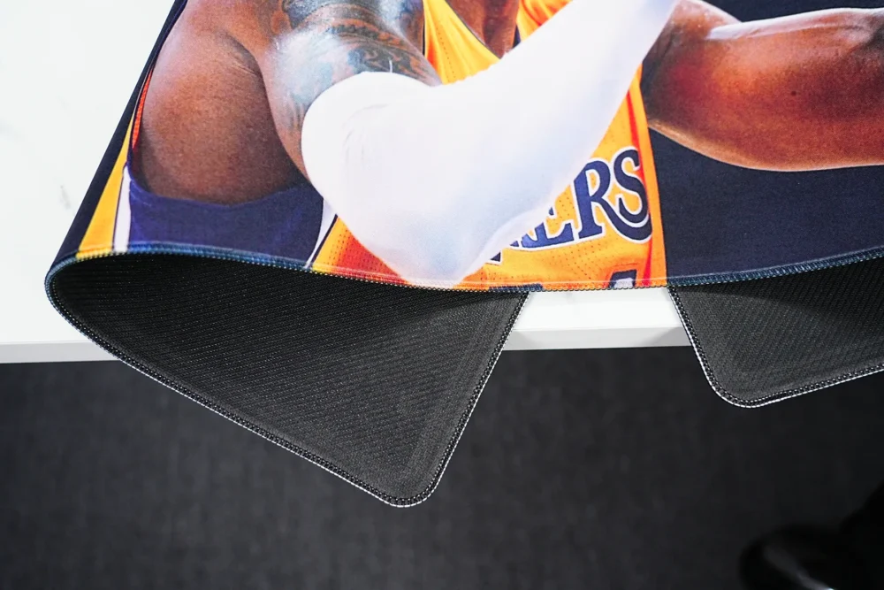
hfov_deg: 60.3
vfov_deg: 42.3
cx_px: 442
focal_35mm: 31
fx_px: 761
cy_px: 295
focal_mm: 31
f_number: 4.5
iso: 1250
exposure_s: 1/30
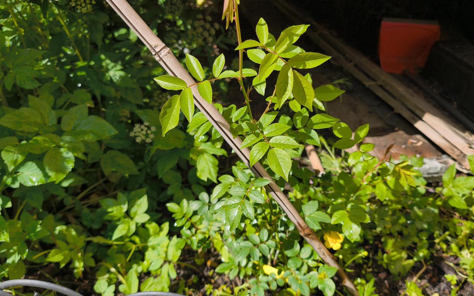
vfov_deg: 40.6
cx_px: 239
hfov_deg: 61.2
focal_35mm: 31
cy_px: 155
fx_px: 400
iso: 50
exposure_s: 1/2049
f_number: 1.6
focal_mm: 6.57
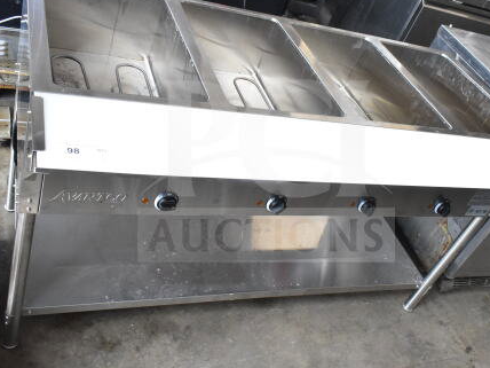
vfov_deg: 38.6
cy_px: 171
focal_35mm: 37
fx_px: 524
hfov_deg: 50.1
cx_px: 266
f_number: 6.3
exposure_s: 1/160
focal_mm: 18
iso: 1600
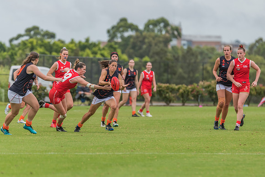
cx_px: 149
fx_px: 3348
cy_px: 98
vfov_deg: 3.0
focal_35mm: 455
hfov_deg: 4.5
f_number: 6.3
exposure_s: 1/1250
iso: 500
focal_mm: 380
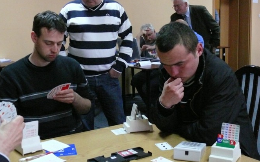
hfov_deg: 41.8
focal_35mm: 48
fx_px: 340
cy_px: 69
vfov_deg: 26.8
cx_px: 130
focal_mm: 8.9
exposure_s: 1/30
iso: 800
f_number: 2.8
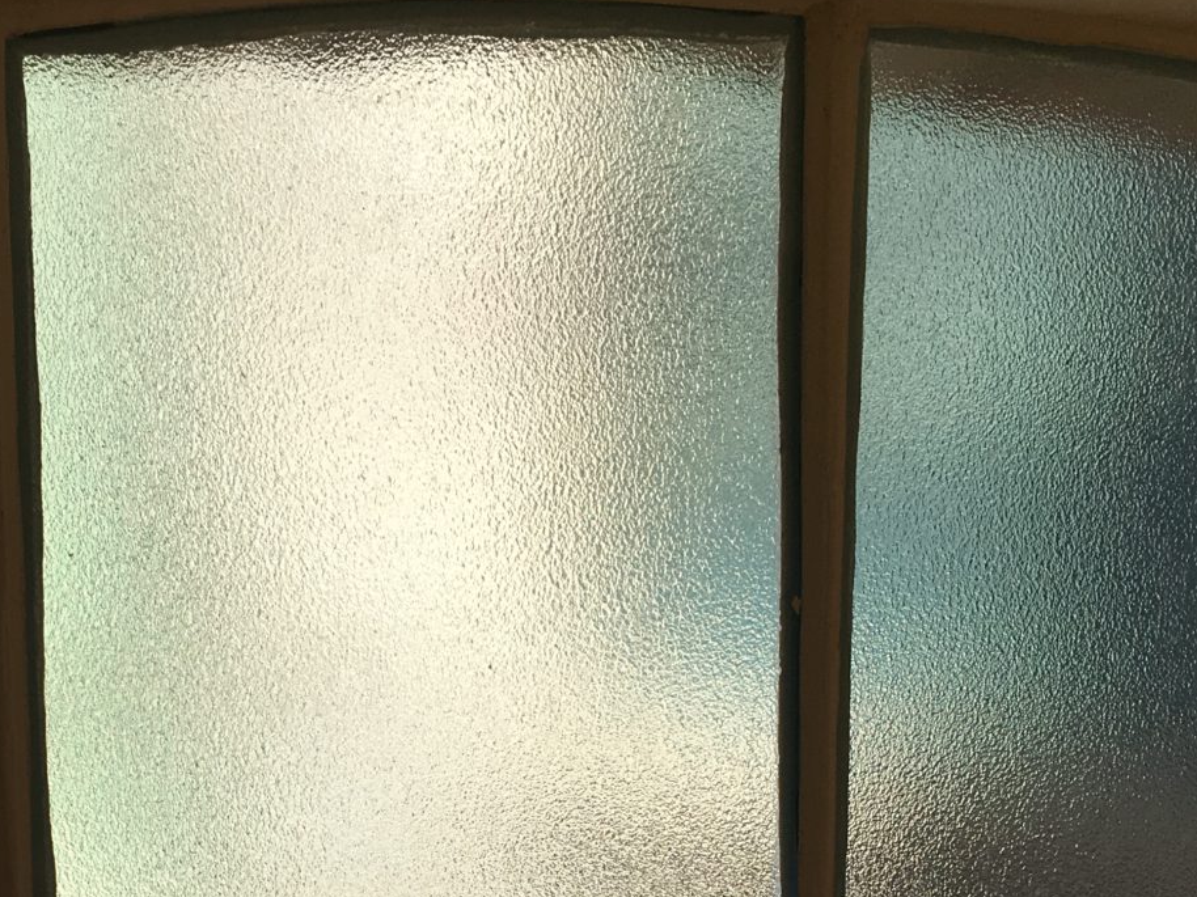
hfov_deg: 29.4
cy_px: 966
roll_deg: +1.7
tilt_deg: -10.8
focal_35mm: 65
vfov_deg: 21.5
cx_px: 326
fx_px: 2247
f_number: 2.2
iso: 25
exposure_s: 1/986
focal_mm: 4.15
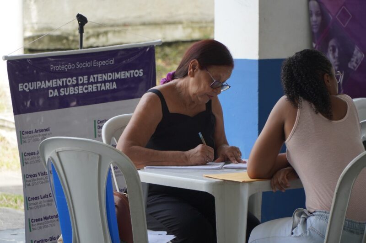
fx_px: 1448
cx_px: 183
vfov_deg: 9.6
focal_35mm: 142
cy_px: 122
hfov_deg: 14.4
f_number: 4
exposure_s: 1/500
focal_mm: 95
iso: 320
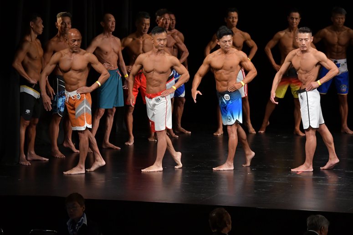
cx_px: 176
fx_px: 1980
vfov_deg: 6.8
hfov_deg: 10.2
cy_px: 118
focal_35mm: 202
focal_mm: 135
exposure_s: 1/400
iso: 3200
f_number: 5.6
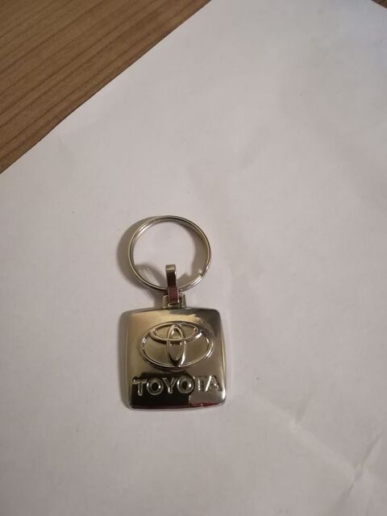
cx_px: 194
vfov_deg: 67.3
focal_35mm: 26
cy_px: 258
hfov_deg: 53.1
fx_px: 388
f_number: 2.2
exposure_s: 1/25
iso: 400
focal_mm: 3.83
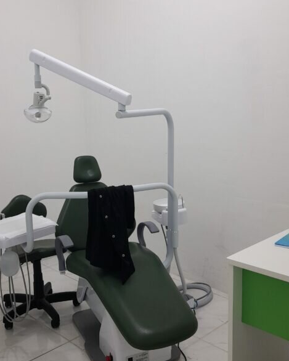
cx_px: 139
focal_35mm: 40
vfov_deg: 45.8
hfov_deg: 37.3
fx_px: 428
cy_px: 172
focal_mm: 4.6
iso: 64
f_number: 2
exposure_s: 1/60
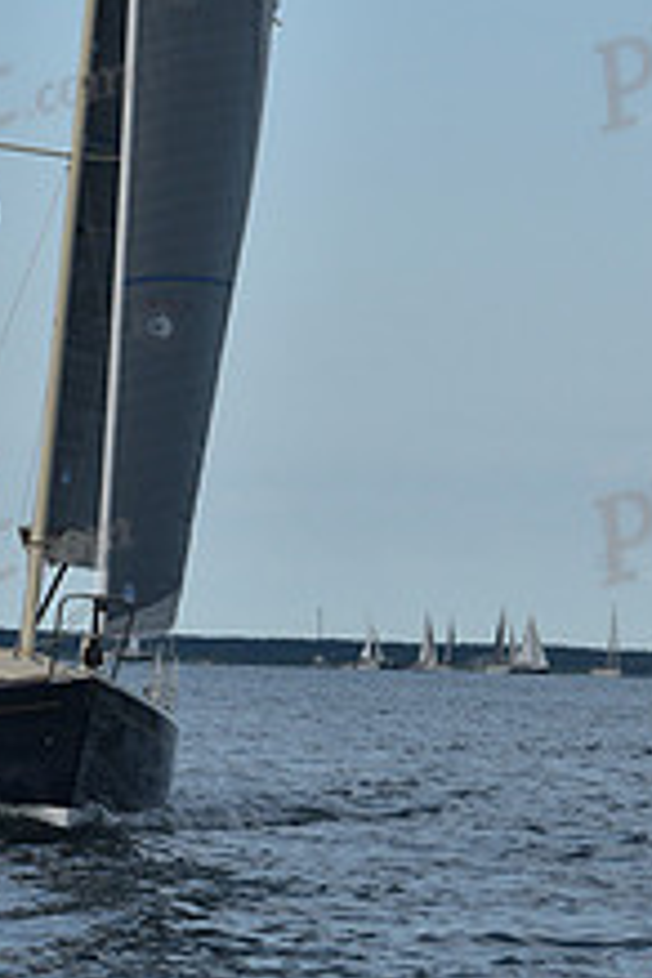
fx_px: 7036
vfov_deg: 7.9
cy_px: -152
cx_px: 364
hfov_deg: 5.3
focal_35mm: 259
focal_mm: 98
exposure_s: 1/1000
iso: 320
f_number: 10
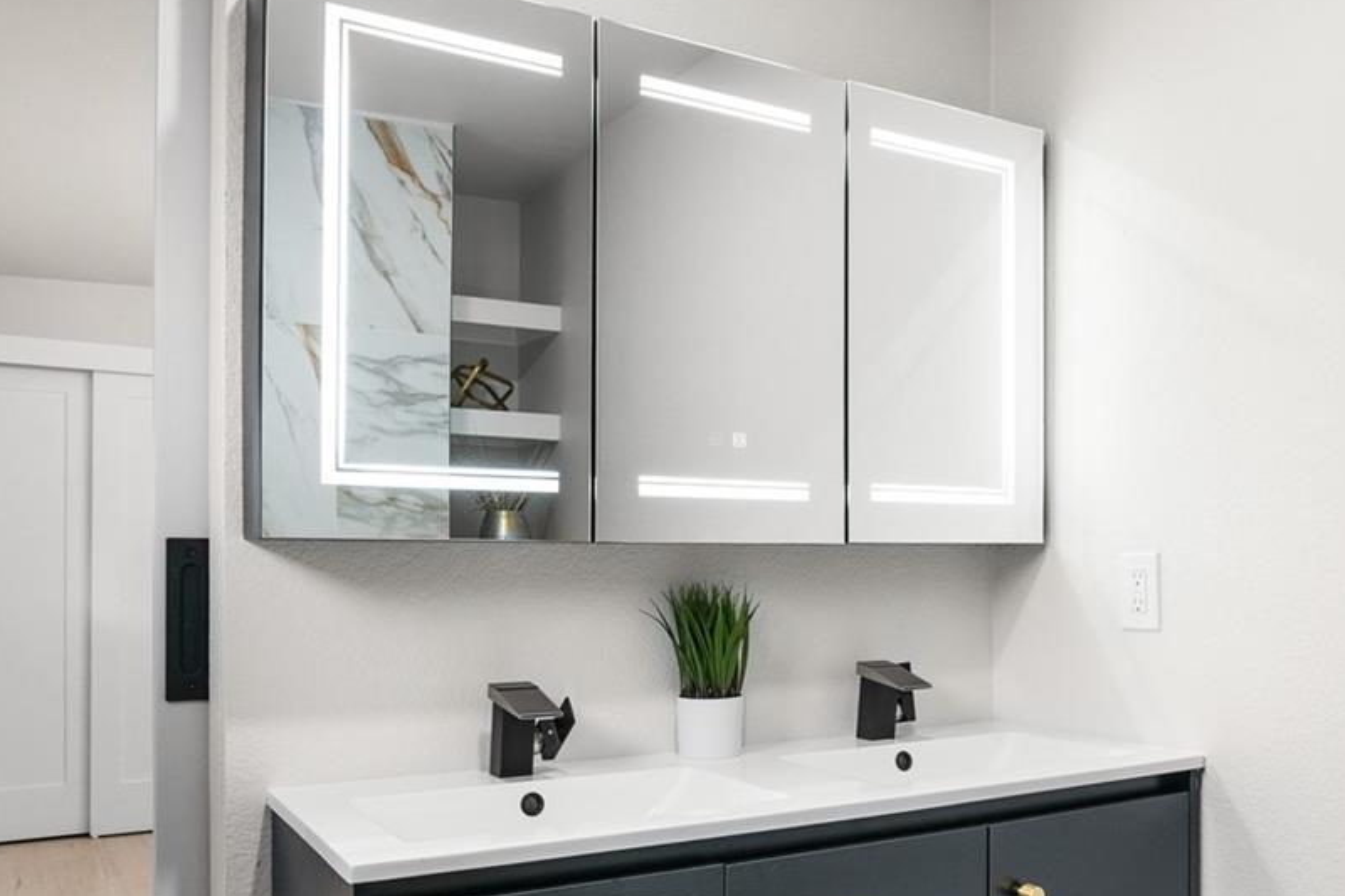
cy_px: 548
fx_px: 1195
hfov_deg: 58.3
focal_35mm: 32
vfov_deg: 40.9
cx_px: 800
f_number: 8
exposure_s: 1/30
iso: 500
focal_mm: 16
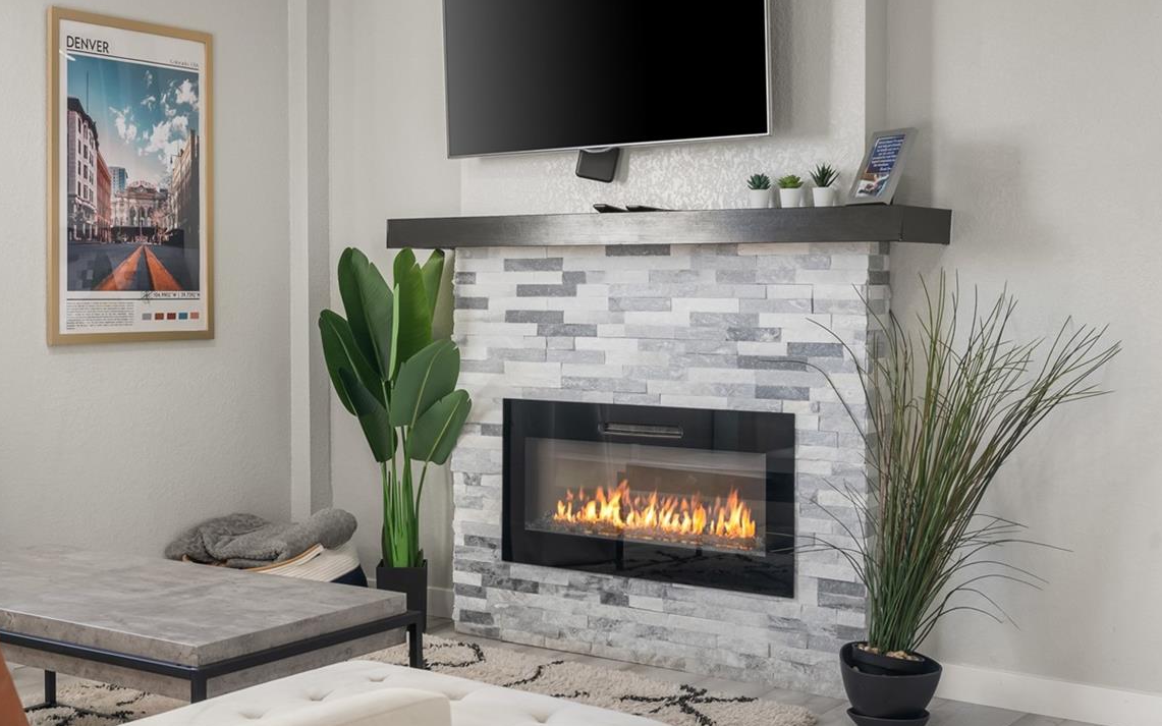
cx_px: 369
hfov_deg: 39.7
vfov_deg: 25.8
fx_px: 1583
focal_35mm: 50
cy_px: 295
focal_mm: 35
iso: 160
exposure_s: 1/5
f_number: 8
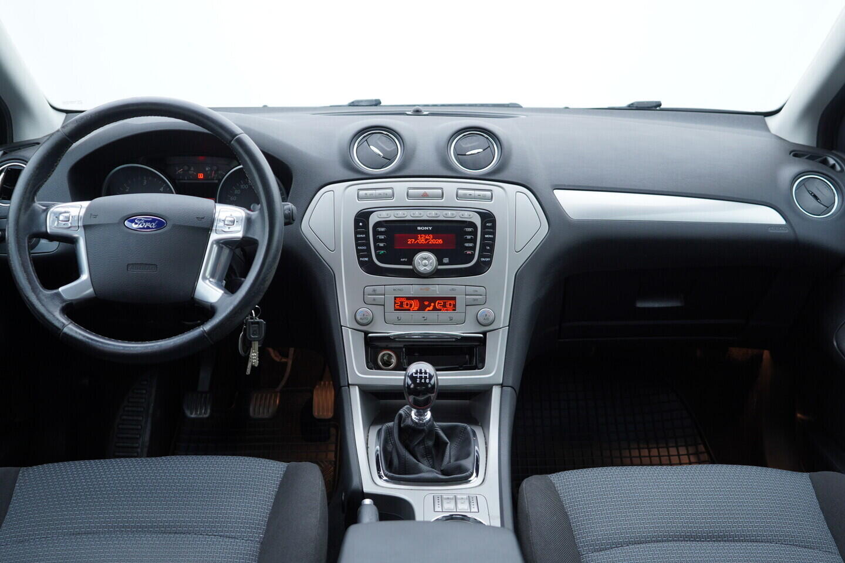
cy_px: 282
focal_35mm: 36
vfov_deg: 36.9
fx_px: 845
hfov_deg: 53.1
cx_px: 422
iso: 160
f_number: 2.8
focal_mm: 24
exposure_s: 1/40
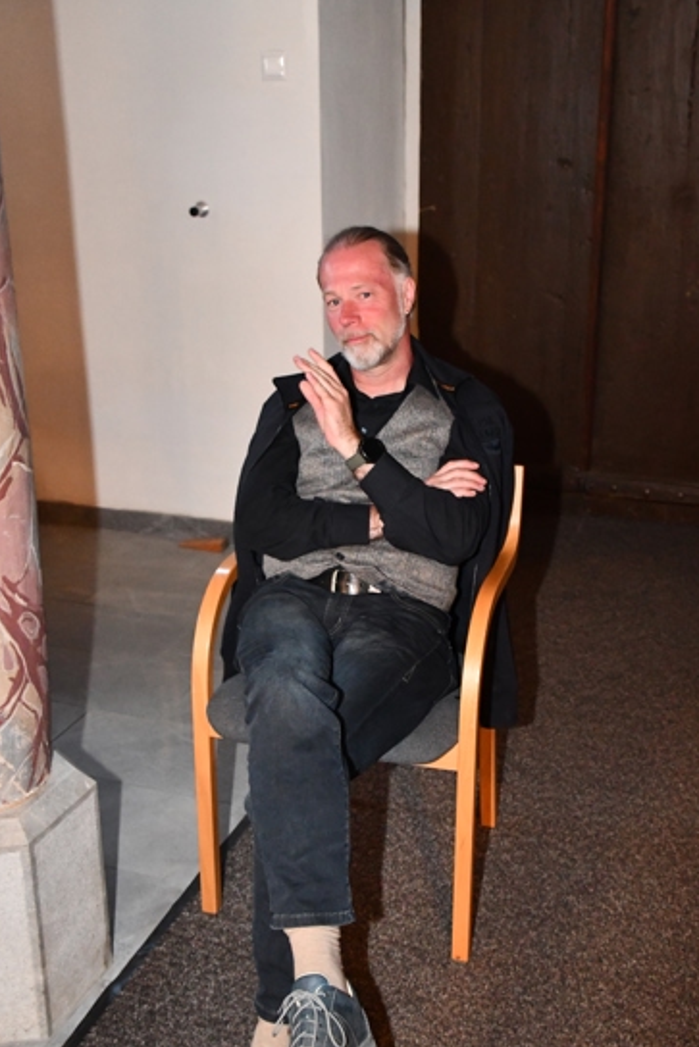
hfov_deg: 31.2
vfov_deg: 45.4
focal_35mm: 43
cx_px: 349
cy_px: 531
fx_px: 1251
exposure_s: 1/60
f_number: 4
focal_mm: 26
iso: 6400
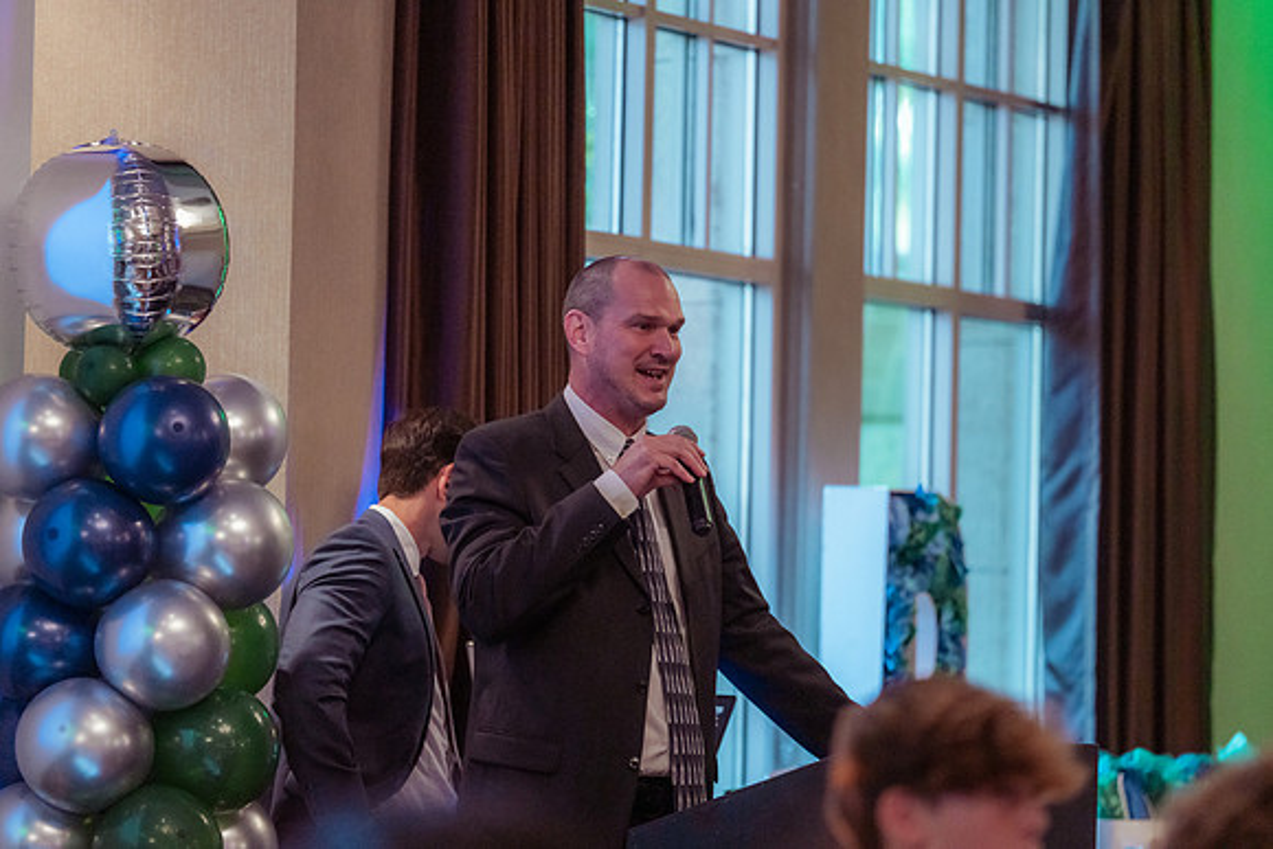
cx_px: 636
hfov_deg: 11.1
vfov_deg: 7.4
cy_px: 424
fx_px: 6527
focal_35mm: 185
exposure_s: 1/250
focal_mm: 182
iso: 2500
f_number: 2.8
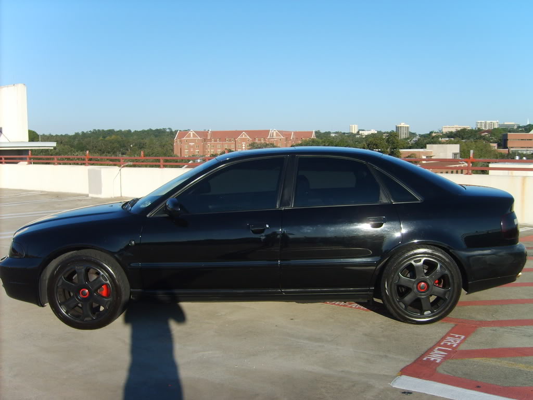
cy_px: 200
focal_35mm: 35
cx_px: 266
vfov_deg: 40.7
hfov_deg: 52.6
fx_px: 539
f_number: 2.8
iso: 50
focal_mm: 5.8
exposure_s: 1/1000
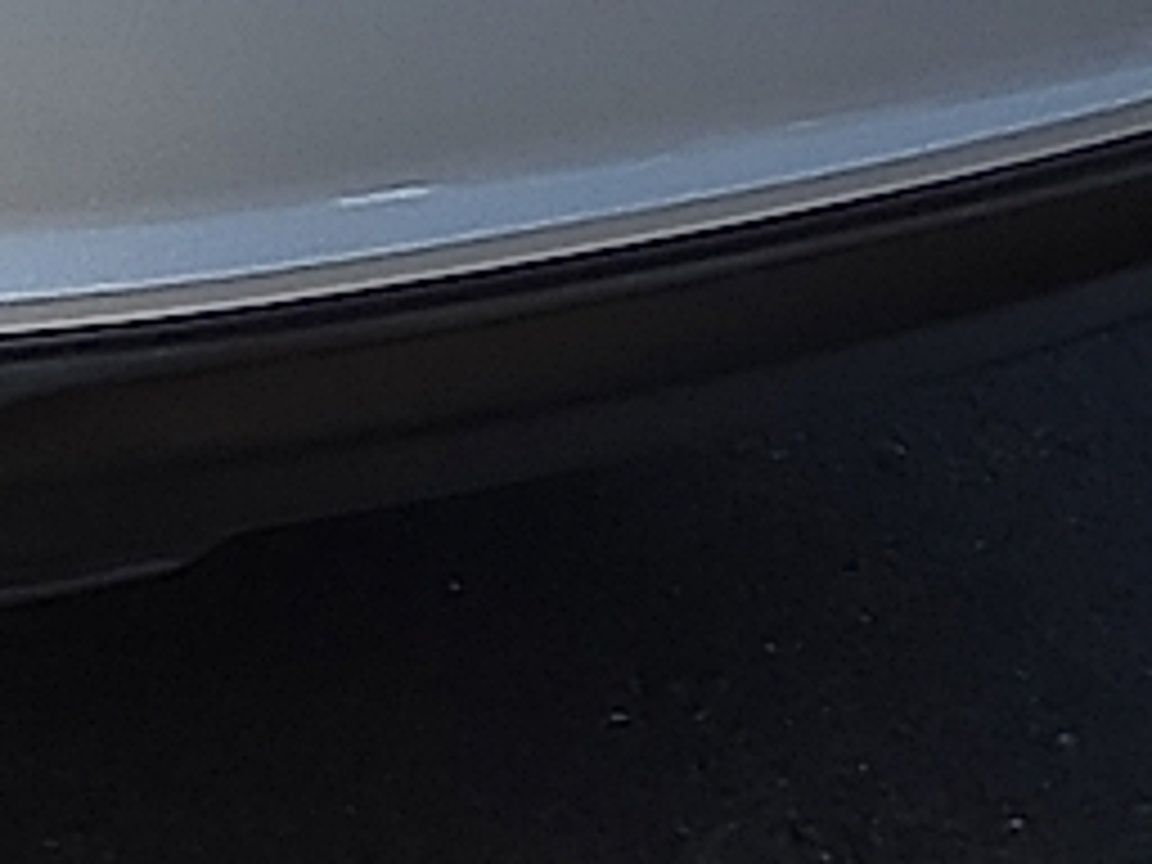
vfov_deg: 5.2
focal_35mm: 281
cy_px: -760
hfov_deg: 6.7
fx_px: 9352
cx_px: -1485
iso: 25
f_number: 1.8
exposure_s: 1/2000
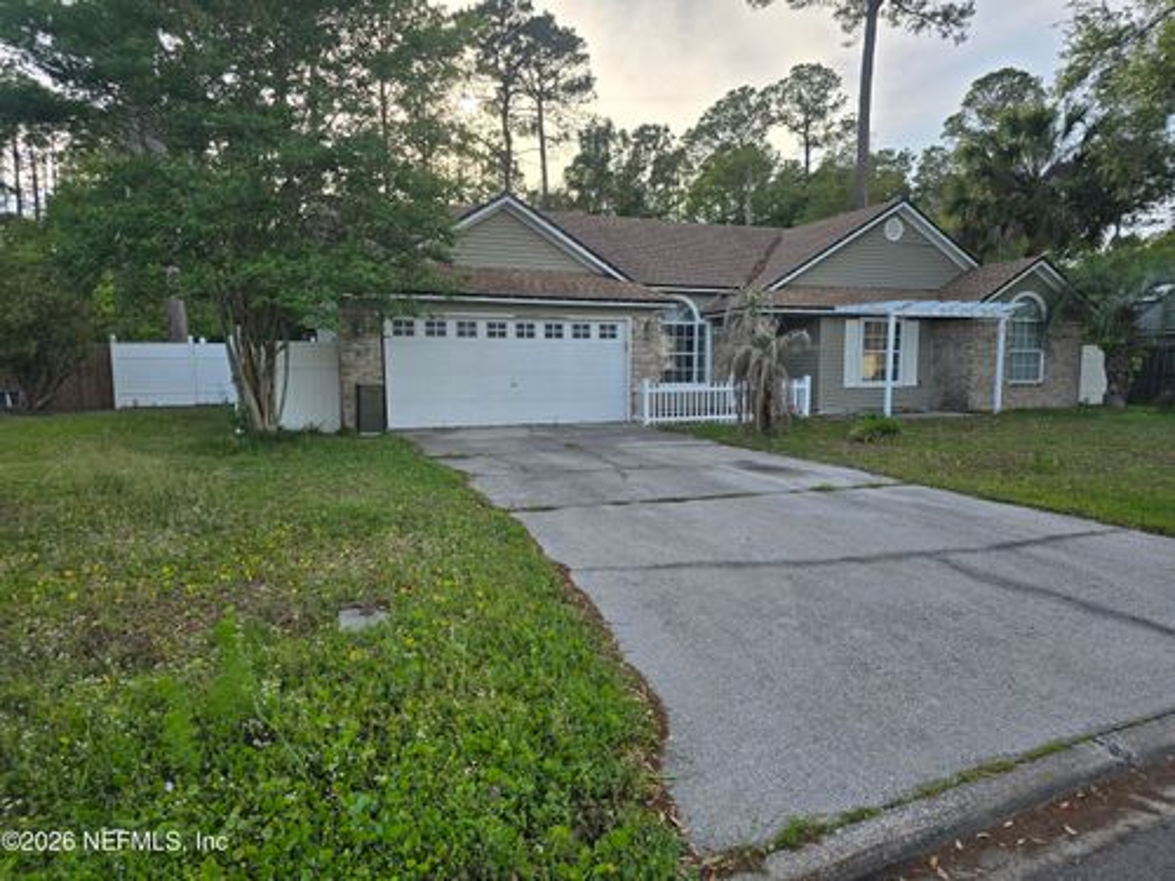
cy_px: 440
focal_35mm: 23
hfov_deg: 73.9
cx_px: 588
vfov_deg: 58.9
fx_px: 781
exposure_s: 1/409
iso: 12
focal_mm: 6.3
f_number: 1.7
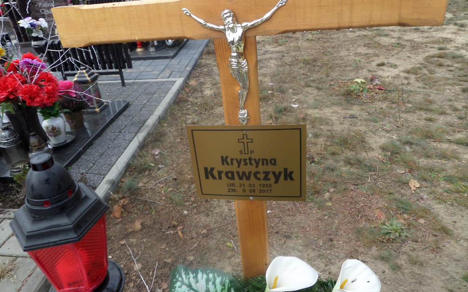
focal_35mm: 26
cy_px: 126
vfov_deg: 47.5
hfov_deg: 70.4
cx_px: 231
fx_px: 332
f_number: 3.1
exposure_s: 1/250
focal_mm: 4.3
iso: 80
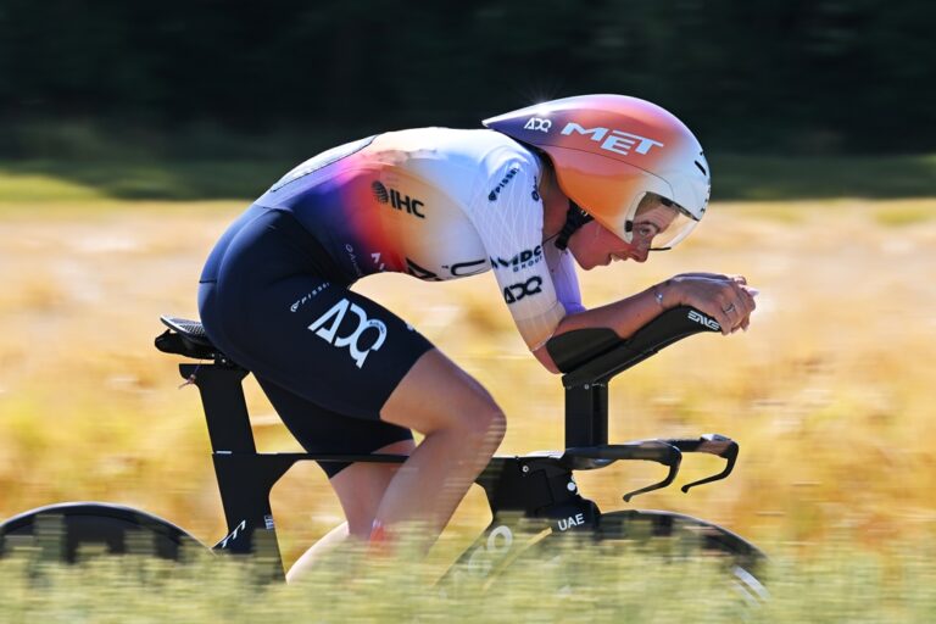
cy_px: 312
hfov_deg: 6.9
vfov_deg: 4.6
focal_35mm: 300
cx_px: 468
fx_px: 7799
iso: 250
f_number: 11
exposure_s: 1/250
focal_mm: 200
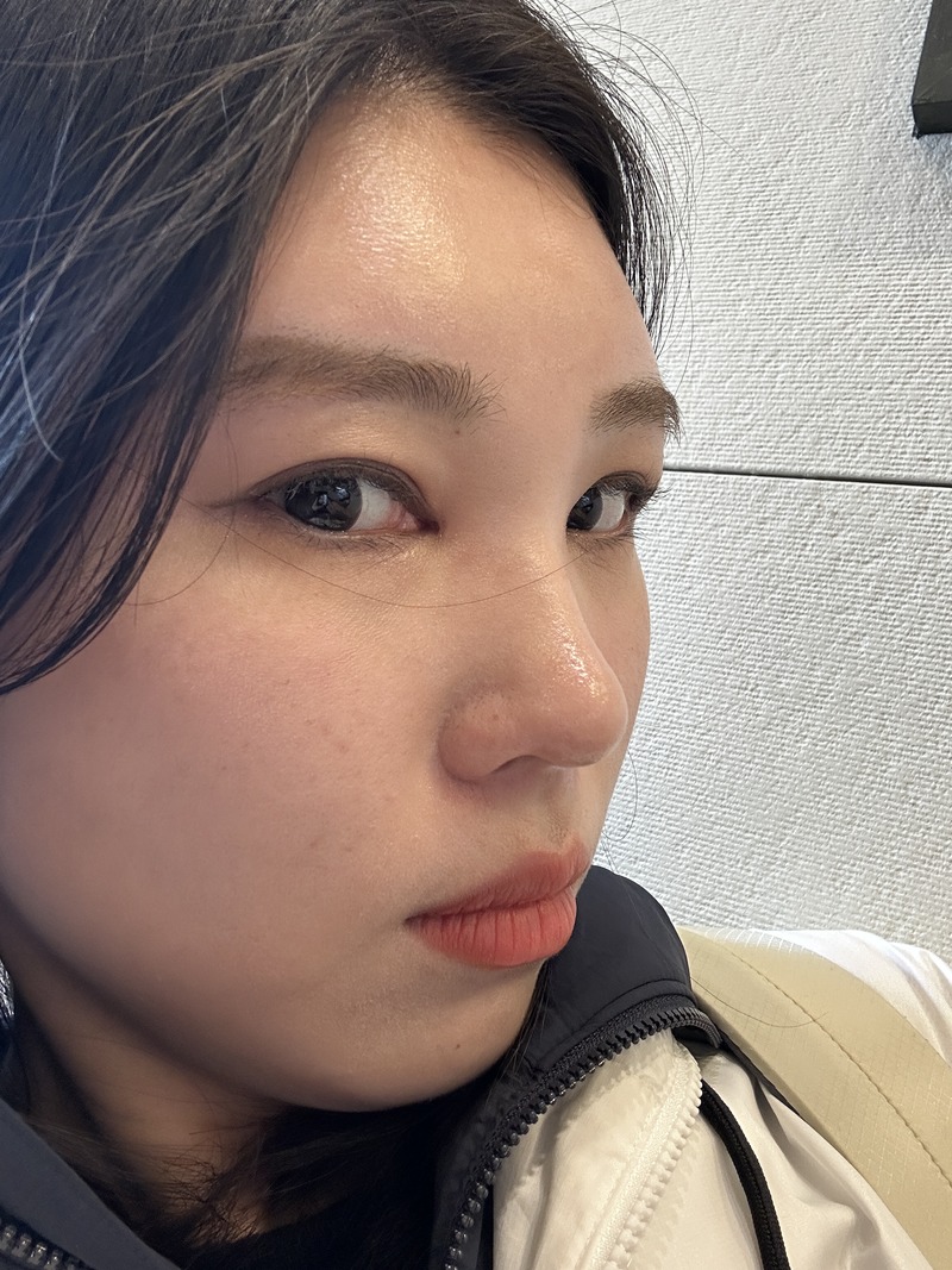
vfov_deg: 60.0
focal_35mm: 30
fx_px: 1100
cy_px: 635
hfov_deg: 46.8
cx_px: 476
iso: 125
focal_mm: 2.69
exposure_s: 1/60
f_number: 1.9
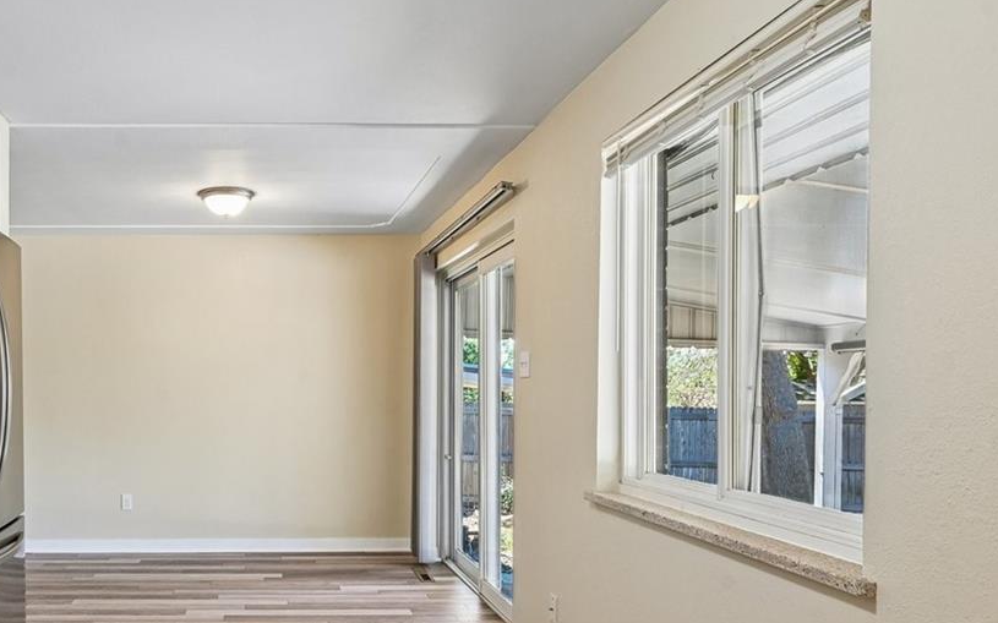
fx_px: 761
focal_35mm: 28
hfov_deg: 62.9
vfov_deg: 44.0
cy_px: 403
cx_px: 258
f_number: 10
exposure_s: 1/15
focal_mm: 14
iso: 400
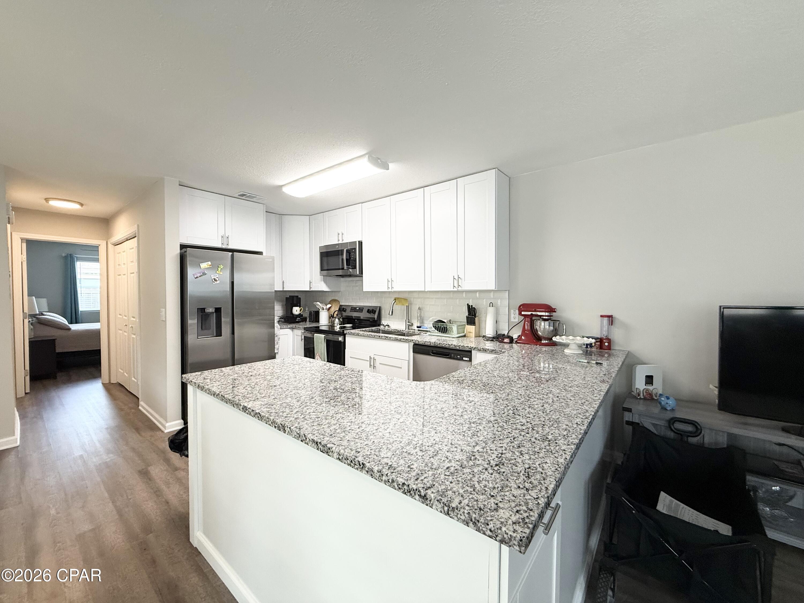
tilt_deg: -1.4
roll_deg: +0.1
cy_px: 302
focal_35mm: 14
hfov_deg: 102.1
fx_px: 325
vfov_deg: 85.7
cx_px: 402
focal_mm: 2.22
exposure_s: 1/120
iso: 160
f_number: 2.2
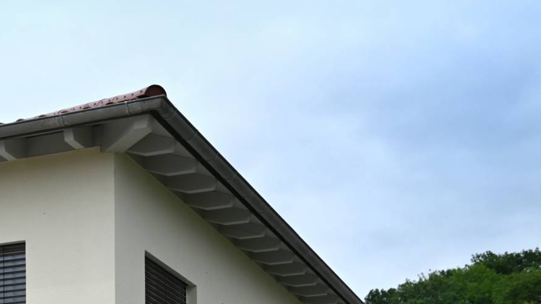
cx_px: -104
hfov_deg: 22.1
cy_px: 450
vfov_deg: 12.9
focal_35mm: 89
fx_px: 1277
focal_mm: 30
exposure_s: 1/500
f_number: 8
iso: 100
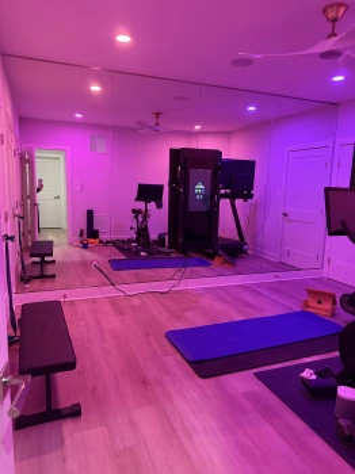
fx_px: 329
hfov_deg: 56.8
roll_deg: -0.5
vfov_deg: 71.6
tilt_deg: -8.3
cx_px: 178
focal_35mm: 24
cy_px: 237
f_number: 1.78
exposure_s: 1/53
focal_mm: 6.76
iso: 800
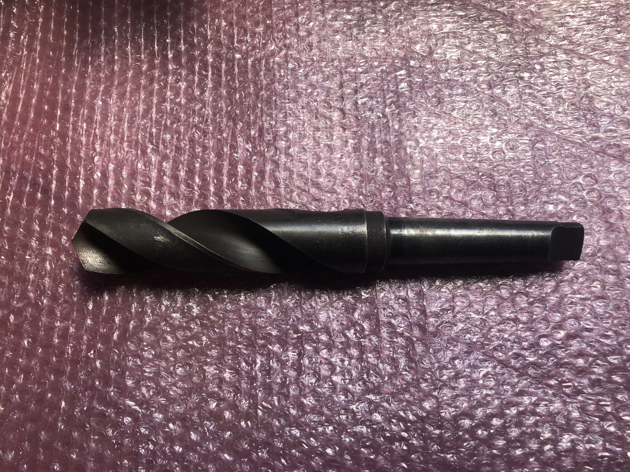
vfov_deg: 49.7
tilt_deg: -73.2
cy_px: 236
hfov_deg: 63.4
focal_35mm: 28
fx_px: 510
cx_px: 315
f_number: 1.8
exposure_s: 1/533
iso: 20
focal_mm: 3.99
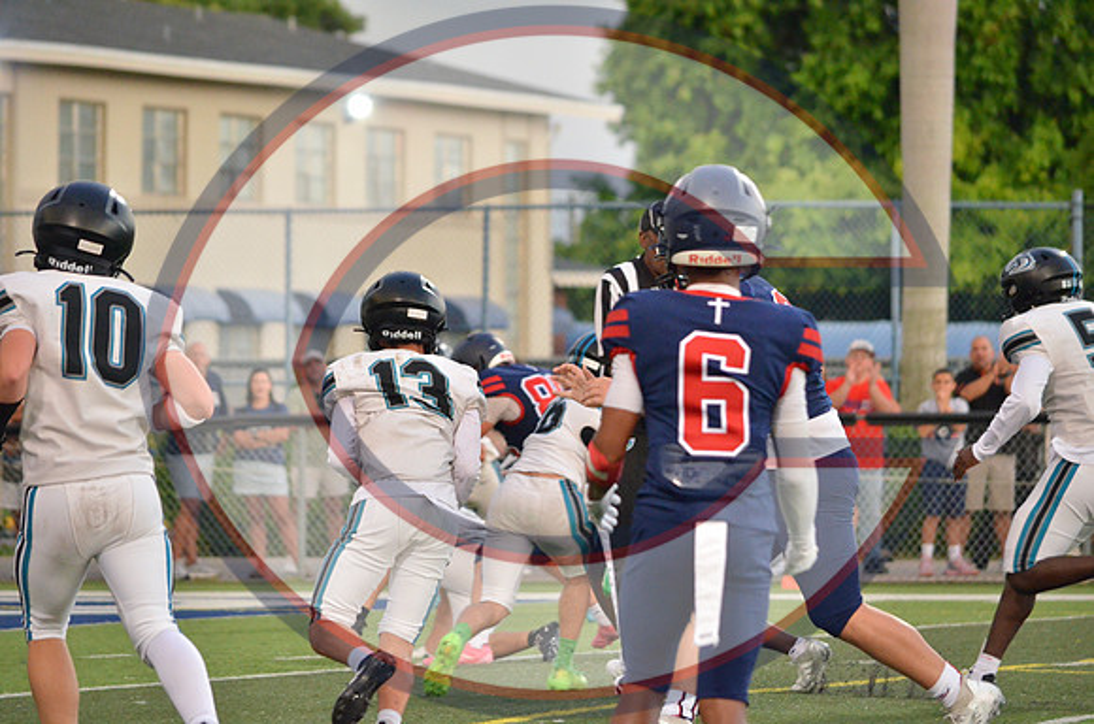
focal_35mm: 270
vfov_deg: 5.1
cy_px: 362
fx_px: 8187
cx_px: 547
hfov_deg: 7.6
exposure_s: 1/500
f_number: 5
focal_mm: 180
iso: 2800
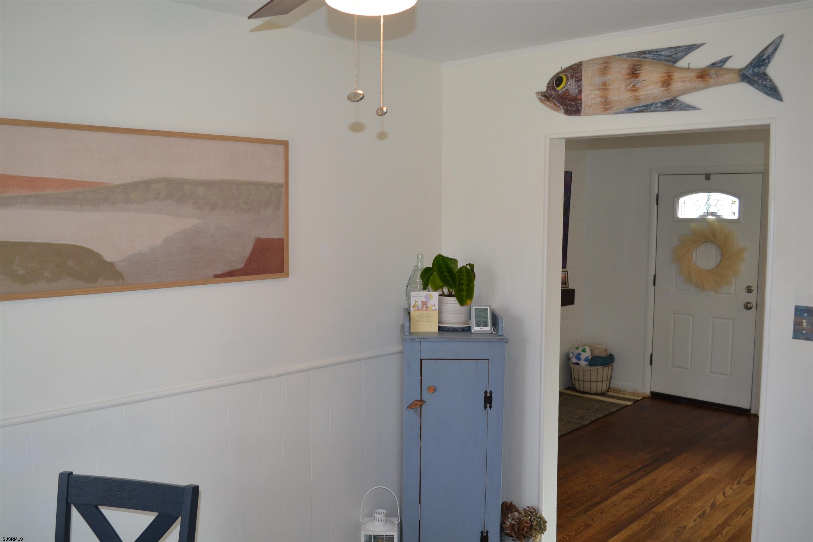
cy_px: 271
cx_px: 406
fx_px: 677
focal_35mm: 30
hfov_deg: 61.9
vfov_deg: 43.6
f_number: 3.8
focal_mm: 20
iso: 560
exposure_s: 1/60
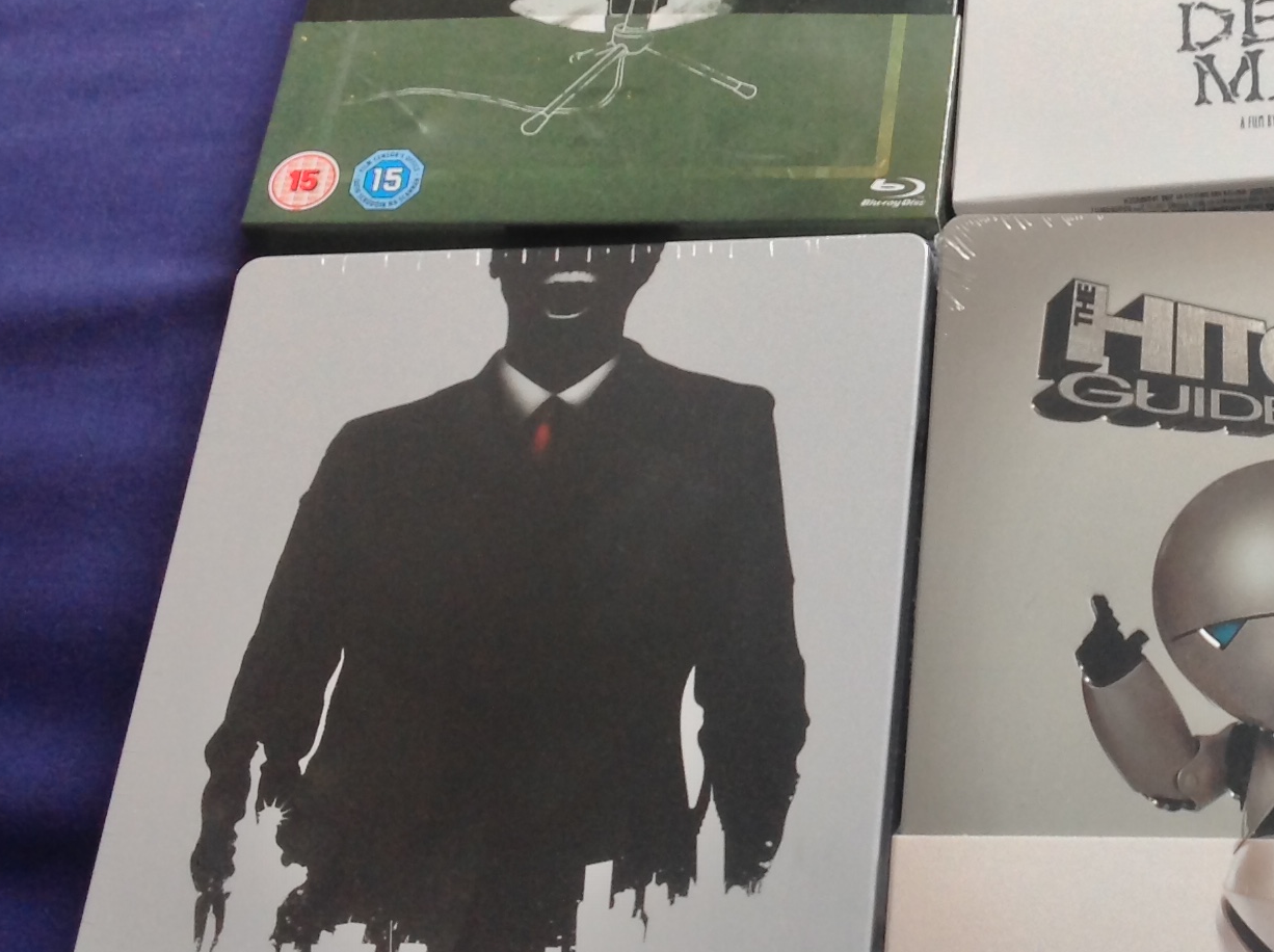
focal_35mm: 74
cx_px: 1067
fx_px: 2720
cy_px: 386
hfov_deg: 25.8
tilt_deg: -54.8
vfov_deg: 19.8
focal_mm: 4.28
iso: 100
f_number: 2.4
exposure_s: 1/15
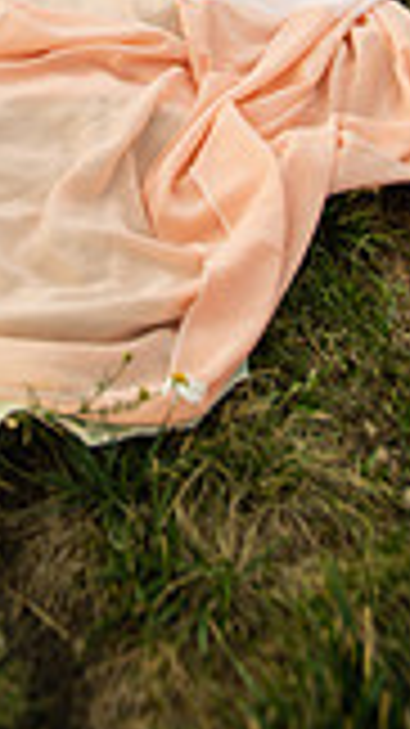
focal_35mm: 58
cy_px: -198
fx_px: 1122
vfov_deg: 29.6
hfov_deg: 20.3
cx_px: 38
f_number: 4
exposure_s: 1/200
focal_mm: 20
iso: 100
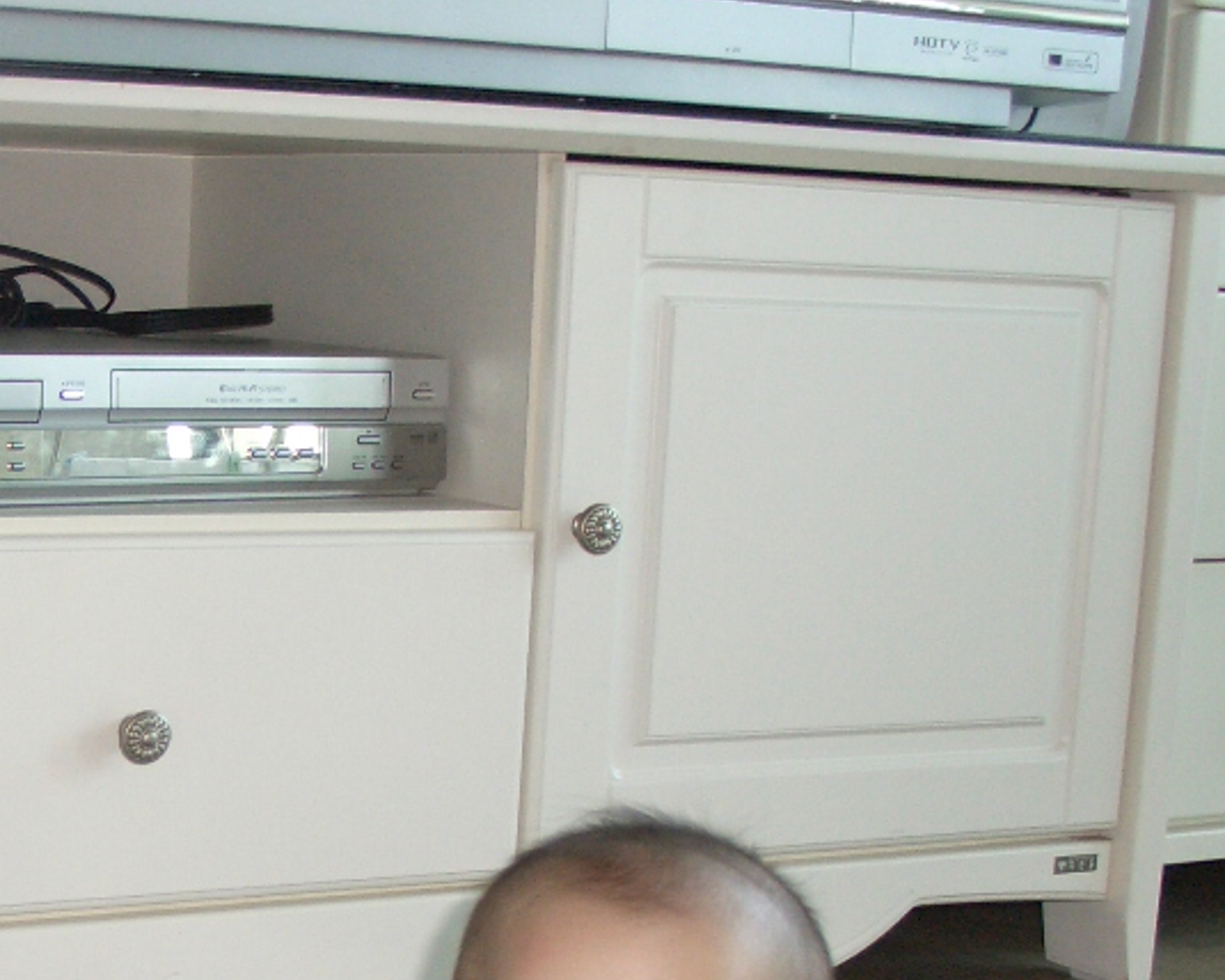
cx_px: 92
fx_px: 2792
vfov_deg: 19.6
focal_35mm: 77
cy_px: 866
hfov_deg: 24.0
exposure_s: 1/60
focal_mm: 7.1
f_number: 2.8
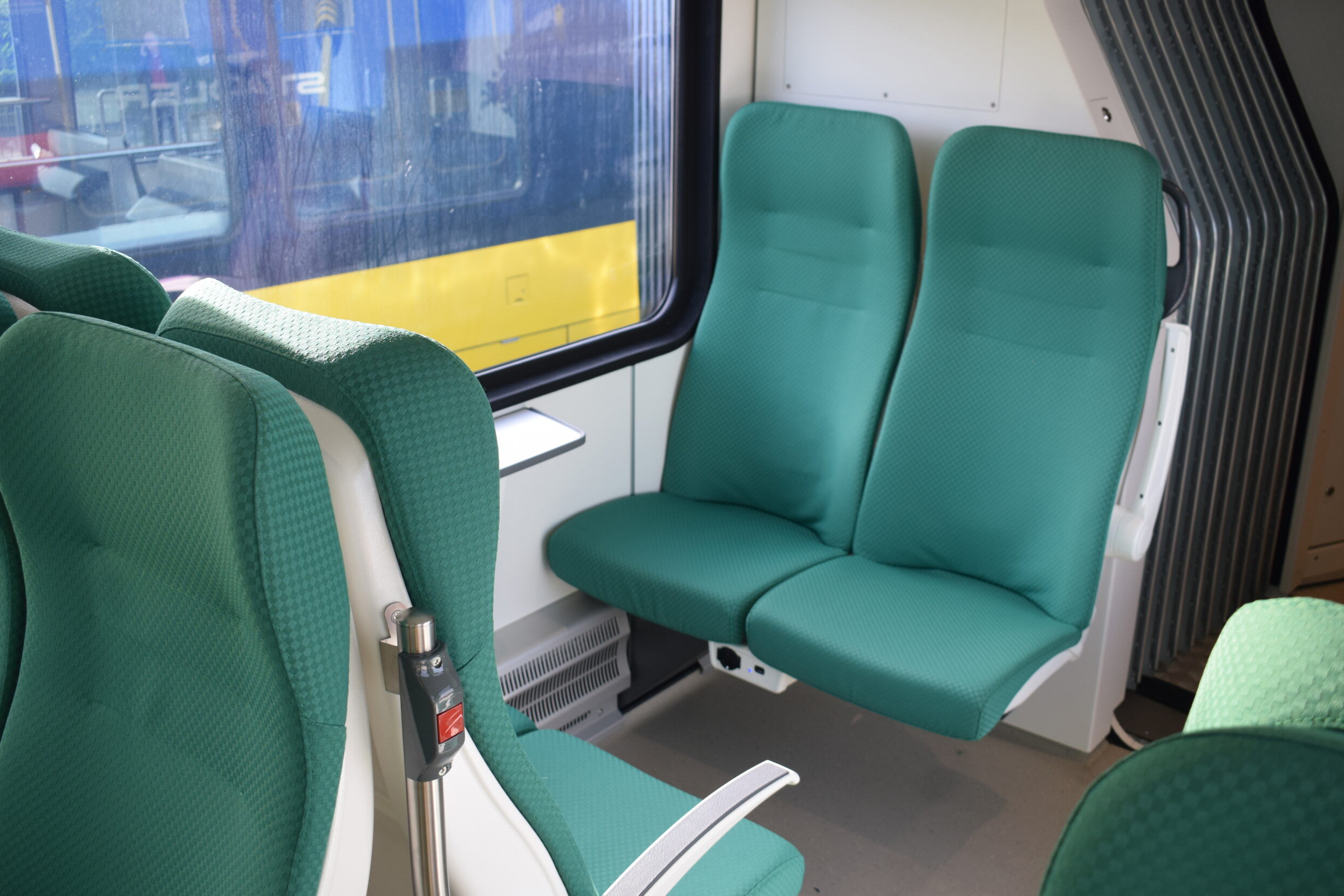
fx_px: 1381
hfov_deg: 51.9
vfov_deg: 35.9
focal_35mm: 37
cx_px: 660
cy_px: 450
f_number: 5.6
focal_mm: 24
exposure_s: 1/125
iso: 400
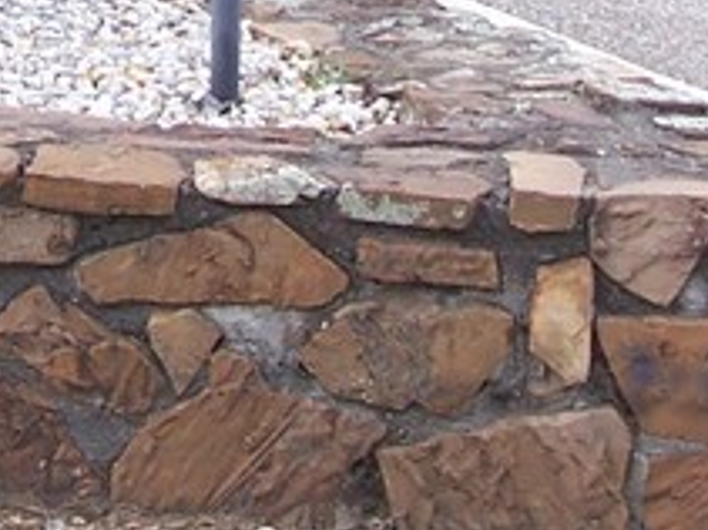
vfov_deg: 9.4
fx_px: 3128
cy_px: -320
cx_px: -37
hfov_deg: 12.7
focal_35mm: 153
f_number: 2.8
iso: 80
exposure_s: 1/250
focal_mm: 6
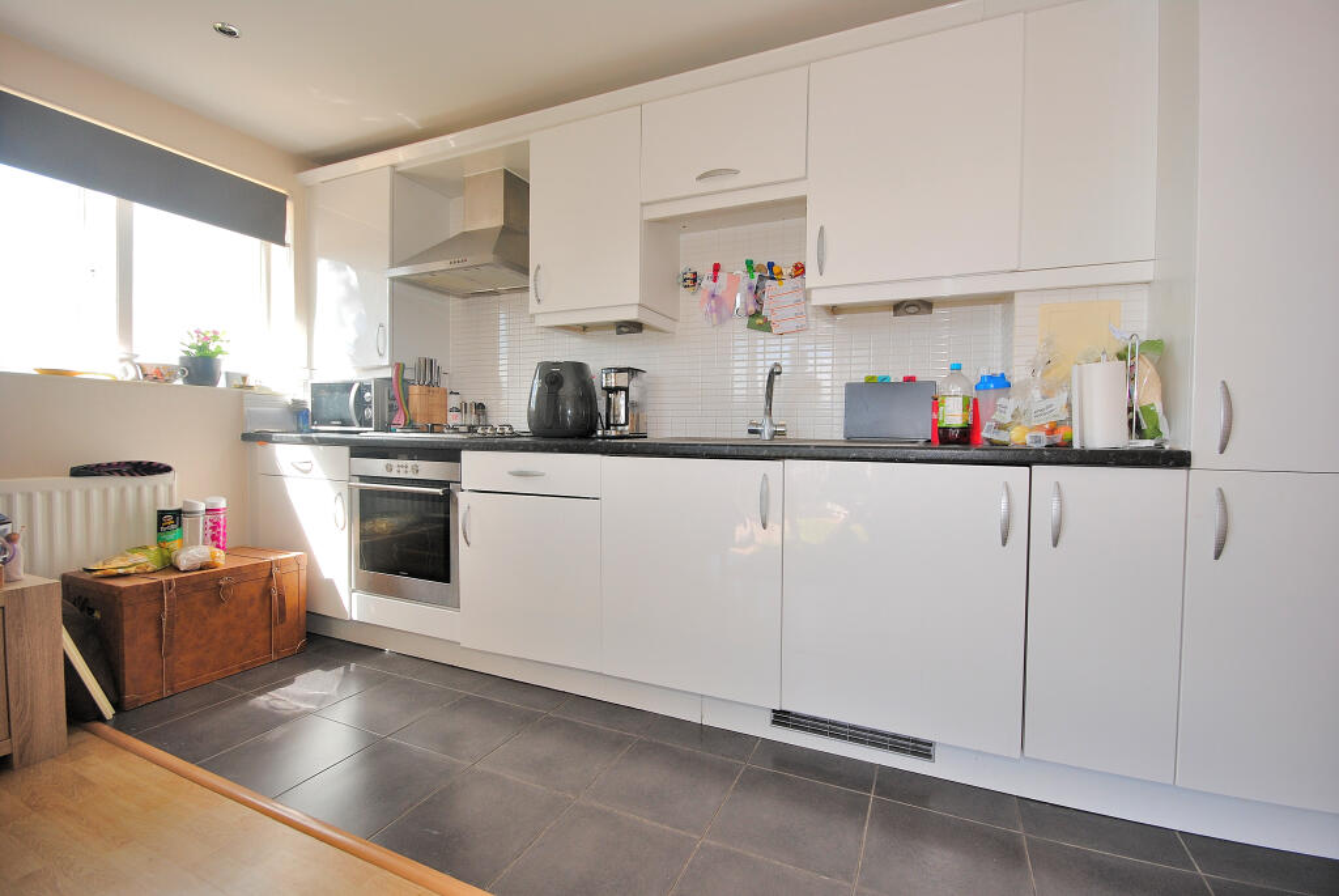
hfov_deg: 100.3
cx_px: 670
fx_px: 558
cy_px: 448
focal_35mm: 15
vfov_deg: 77.5
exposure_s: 1/60
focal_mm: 10
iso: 200
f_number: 4
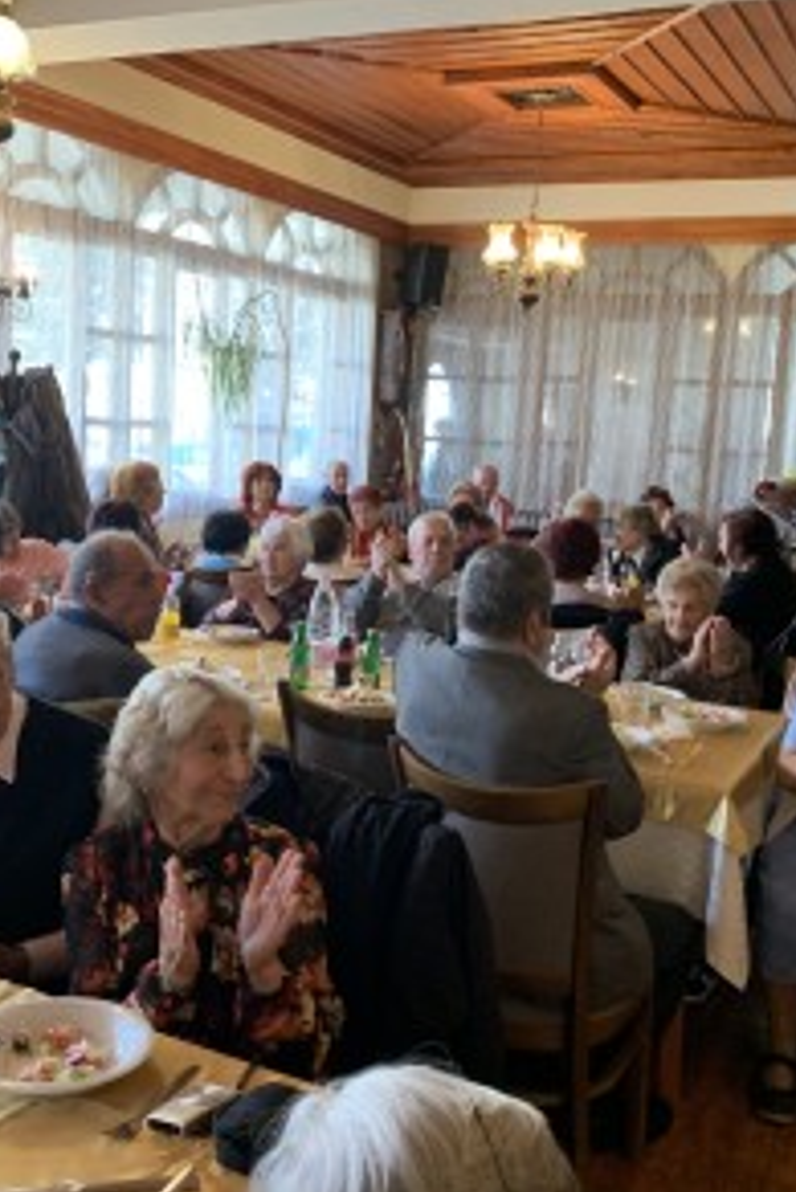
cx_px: 412
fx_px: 1226
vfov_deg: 51.9
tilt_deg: -6.5
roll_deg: -3.3
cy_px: 584
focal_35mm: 37
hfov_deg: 36.0
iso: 400
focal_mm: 4.25
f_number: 1.8
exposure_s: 1/53
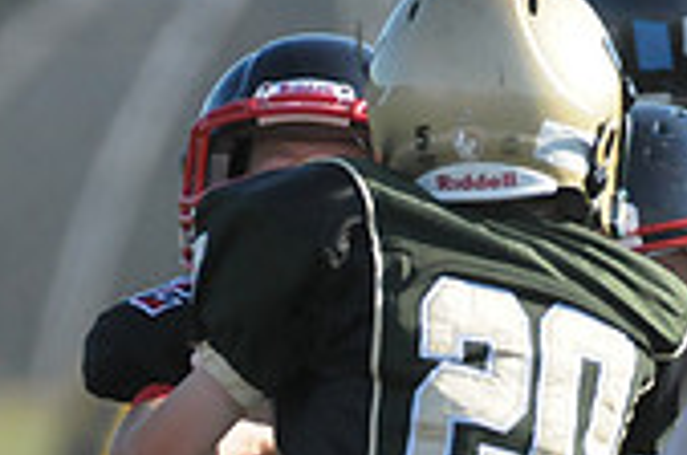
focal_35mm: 1702
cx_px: 415
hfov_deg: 1.2
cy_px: 628
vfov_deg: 0.8
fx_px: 32418
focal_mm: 330
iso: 1600
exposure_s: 1/5000
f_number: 4
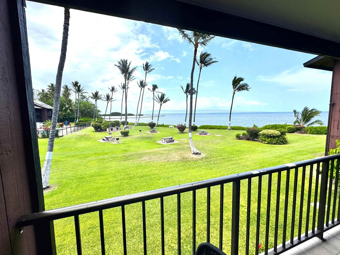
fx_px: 138
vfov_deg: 85.7
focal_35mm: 14
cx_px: 170
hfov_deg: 102.1
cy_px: 128
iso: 50
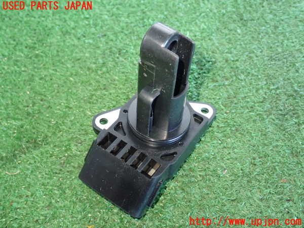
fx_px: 360
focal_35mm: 41
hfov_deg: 45.8
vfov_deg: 35.1
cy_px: 114
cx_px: 152
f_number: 2.8
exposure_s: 1/40
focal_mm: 7.31
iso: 800
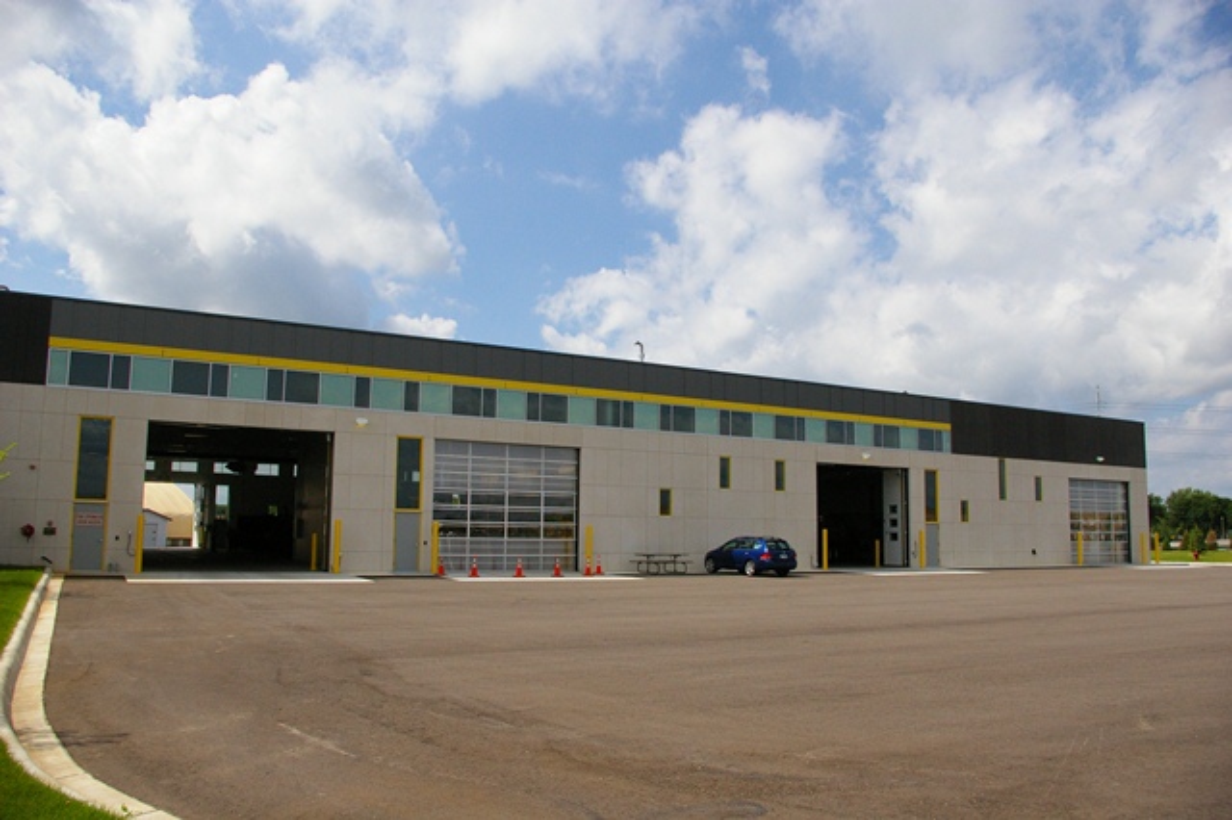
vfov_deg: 47.9
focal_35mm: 27
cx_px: 616
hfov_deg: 67.4
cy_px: 410
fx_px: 923
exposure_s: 1/1500
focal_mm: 18
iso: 800
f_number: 11
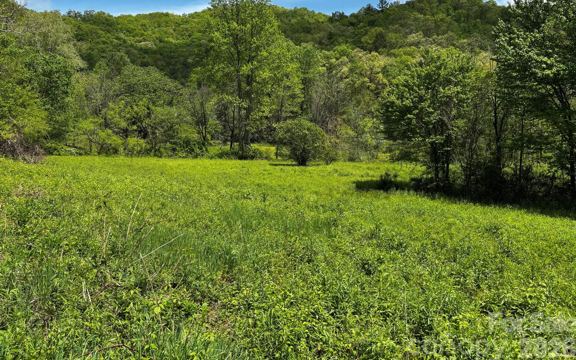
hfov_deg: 66.5
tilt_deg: -1.5
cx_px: 287
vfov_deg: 44.4
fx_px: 440
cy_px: 149
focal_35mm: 28
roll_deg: -1.1
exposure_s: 1/2105
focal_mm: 5.96
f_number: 1.6
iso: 50
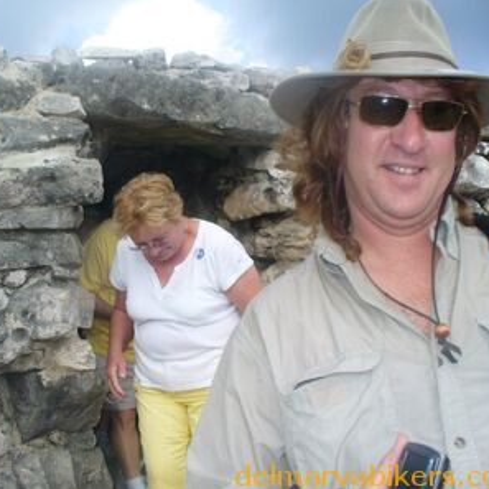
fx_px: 703
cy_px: 244
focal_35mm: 44
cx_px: 201
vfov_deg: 38.3
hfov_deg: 38.2
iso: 80
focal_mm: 6.1
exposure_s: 1/160
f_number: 5.6
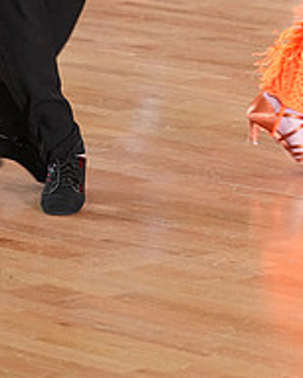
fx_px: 3707
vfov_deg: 5.8
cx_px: 128
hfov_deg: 4.7
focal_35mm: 331
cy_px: -192
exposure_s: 1/200
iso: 2500
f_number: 5
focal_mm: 116
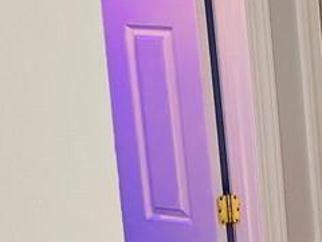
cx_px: 785
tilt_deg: -10.0
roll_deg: +1.0
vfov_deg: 9.3
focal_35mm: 160
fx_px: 1488
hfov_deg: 10.5
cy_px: 82
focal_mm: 6.86
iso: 200
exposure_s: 1/120
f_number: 1.78
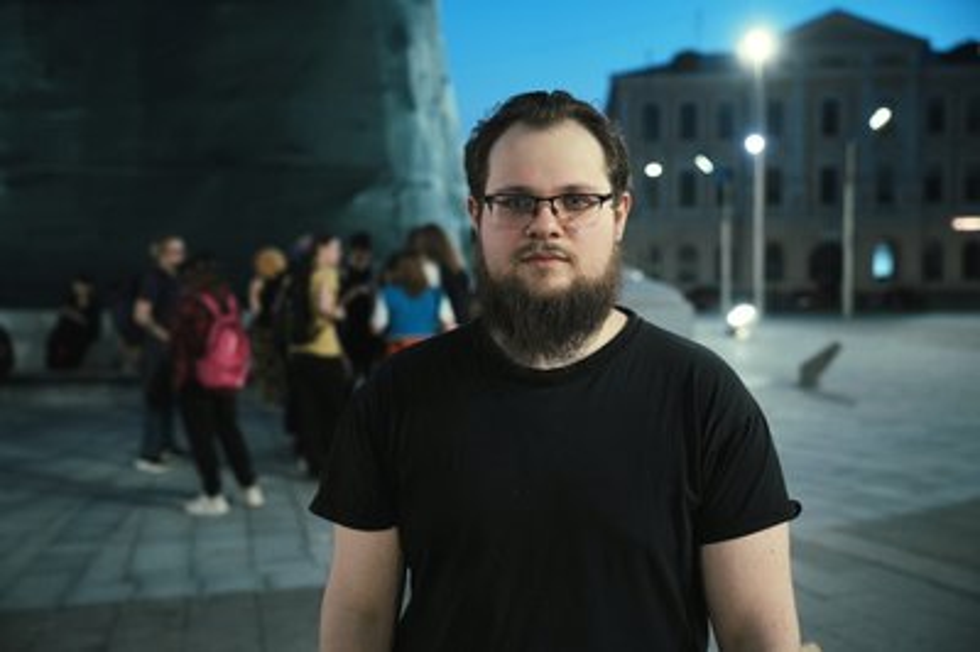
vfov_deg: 34.2
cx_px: 490
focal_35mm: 39
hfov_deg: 49.6
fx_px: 1061
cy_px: 326
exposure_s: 1/80
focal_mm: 39
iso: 1600
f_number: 2.8
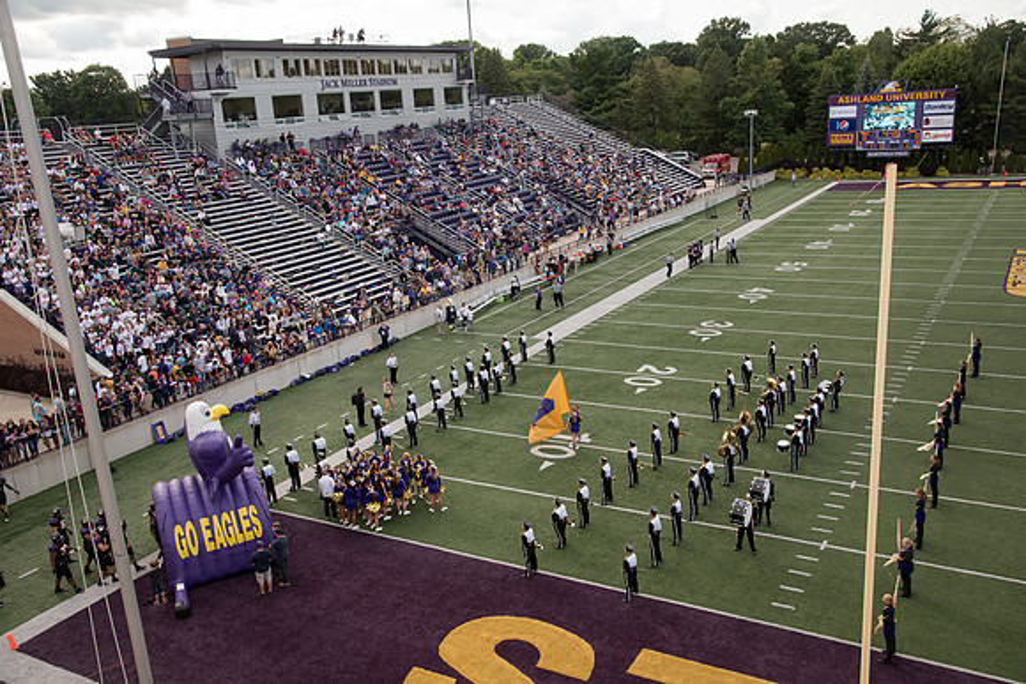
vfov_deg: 42.3
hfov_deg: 60.3
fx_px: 884
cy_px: 342
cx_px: 513
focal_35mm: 31
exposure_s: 1/640
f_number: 6.3
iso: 400
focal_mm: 31
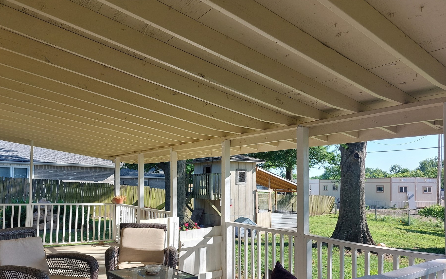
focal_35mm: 27
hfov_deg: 68.3
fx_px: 328
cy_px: 175
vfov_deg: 45.6
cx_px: 210
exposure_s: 1/427
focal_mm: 5.23
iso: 25
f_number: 1.8
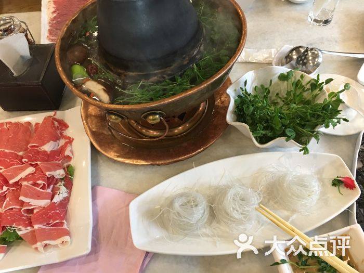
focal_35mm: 29
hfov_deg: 61.7
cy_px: 136
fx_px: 305
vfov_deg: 48.2
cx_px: 182
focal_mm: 4.15
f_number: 2.2
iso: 100
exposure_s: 1/17
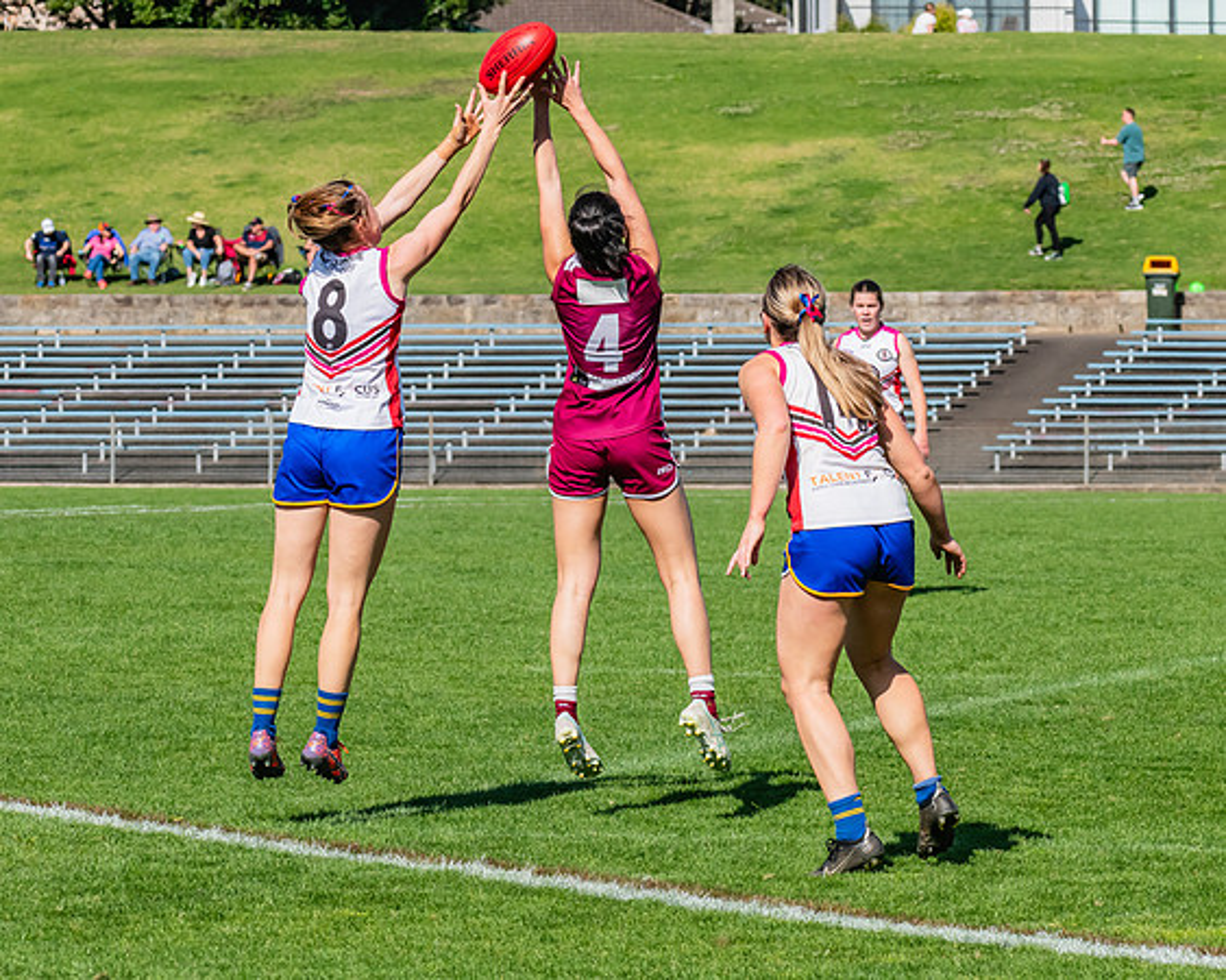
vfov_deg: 6.6
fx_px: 8546
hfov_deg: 8.2
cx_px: 610
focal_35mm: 236
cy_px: 569
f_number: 11
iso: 800
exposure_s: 1/1250
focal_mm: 170
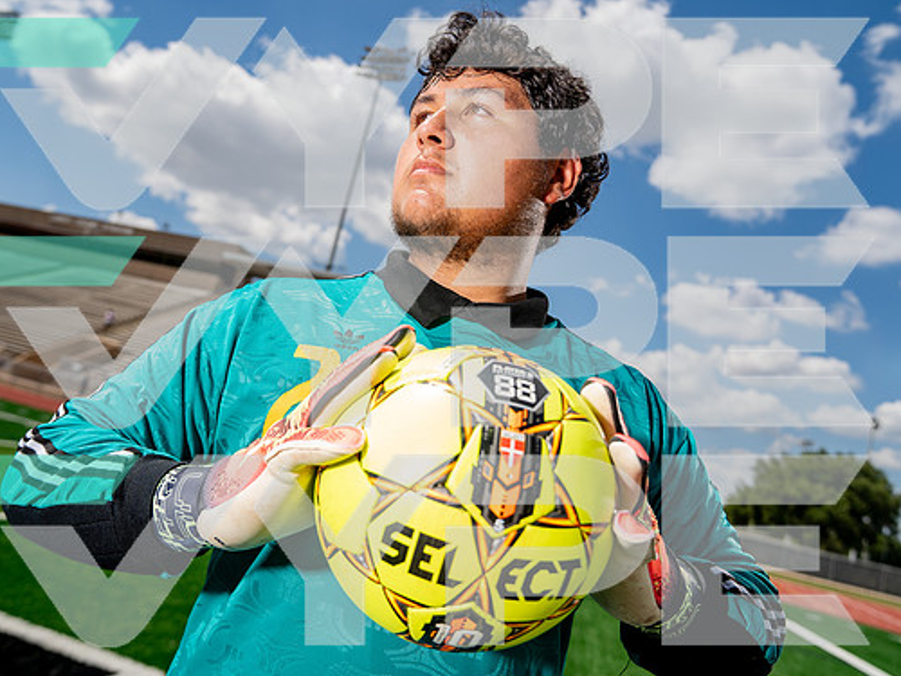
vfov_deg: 48.2
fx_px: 755
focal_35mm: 29
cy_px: 333
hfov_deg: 61.6
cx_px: 416
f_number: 4
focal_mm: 26
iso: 100
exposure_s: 1/1250
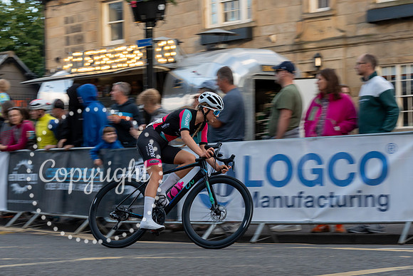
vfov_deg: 14.5
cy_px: 172
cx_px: 178
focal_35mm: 95
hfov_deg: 21.5
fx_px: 1085
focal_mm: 76
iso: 1000
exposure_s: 1/250
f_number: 9
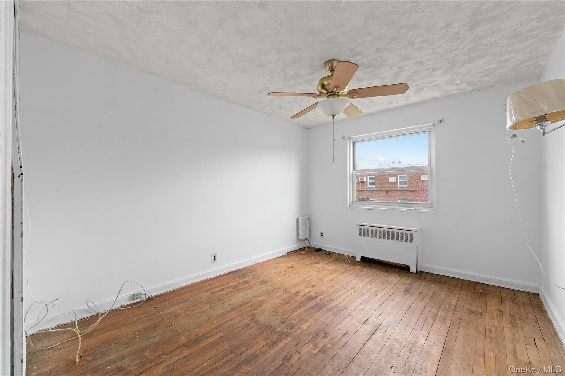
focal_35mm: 14
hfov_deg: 104.3
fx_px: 220
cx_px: 282
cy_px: 188
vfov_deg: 81.2
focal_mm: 14
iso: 250
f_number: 10
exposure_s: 1/5
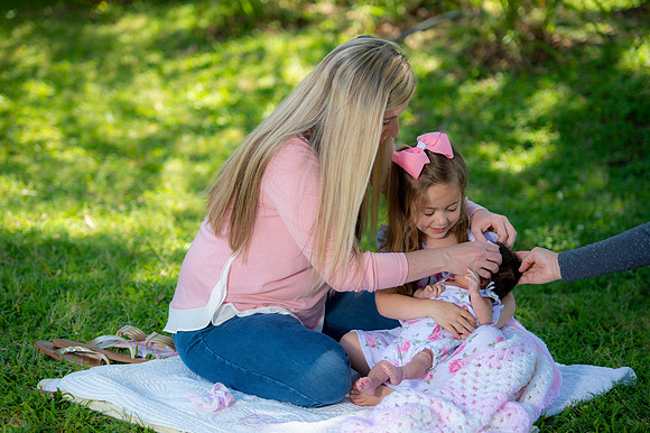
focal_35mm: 120
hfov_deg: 17.1
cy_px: 216
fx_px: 2165
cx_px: 325
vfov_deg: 11.4
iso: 100
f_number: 2.8
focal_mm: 120
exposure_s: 1/250
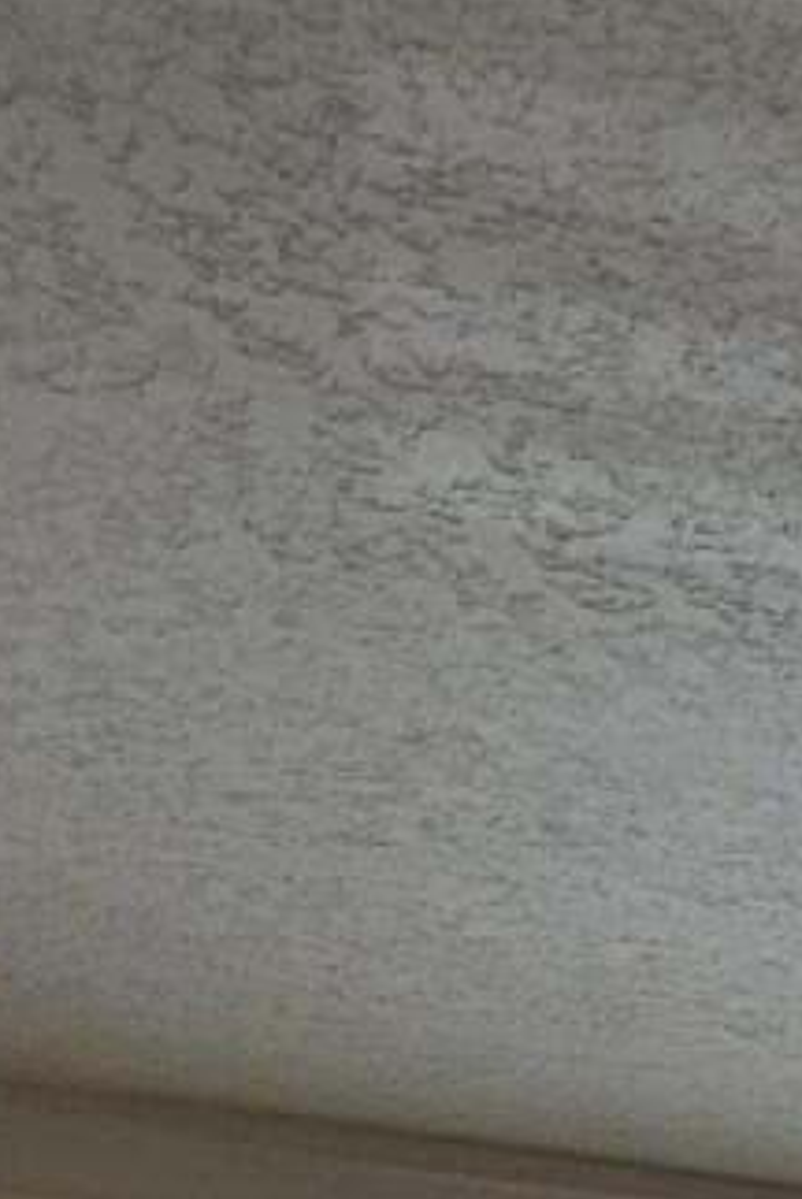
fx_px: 4935
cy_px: 2688
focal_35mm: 148
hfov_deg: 8.2
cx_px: 2202
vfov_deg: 11.8
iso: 25
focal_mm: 6.3
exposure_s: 1/180
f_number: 1.7
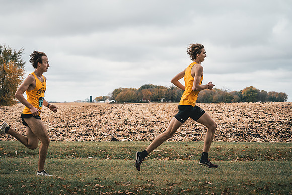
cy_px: 97
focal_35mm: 81
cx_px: 150
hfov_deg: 25.2
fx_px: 654
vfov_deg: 16.9
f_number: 6.3
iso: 400
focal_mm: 77
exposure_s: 1/1000
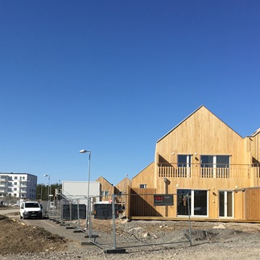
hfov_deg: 35.4
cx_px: 128
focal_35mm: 48
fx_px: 408
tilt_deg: +3.7
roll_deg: -1.5
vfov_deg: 35.0
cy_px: 175
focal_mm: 4.15
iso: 25
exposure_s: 1/1923
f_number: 2.2
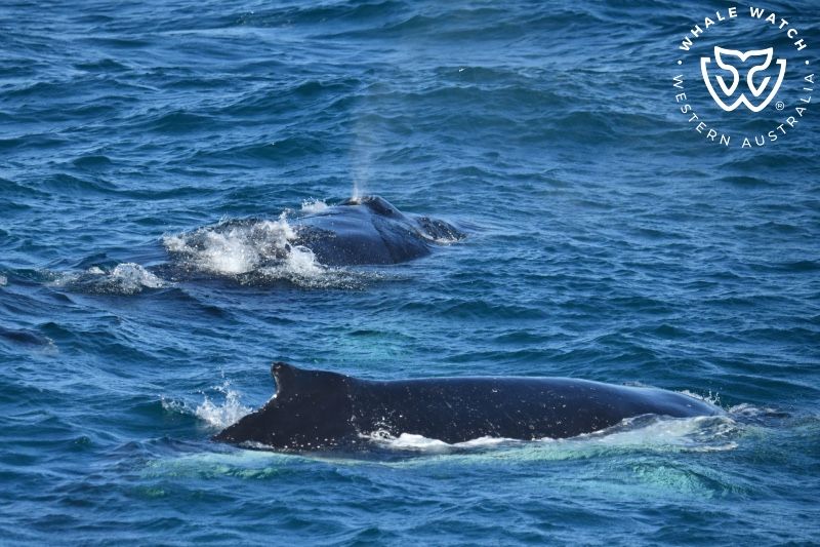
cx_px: 410
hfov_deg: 5.7
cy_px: 274
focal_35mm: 360
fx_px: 8198
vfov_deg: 3.8
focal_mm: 360
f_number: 6
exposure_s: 1/8000
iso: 1400
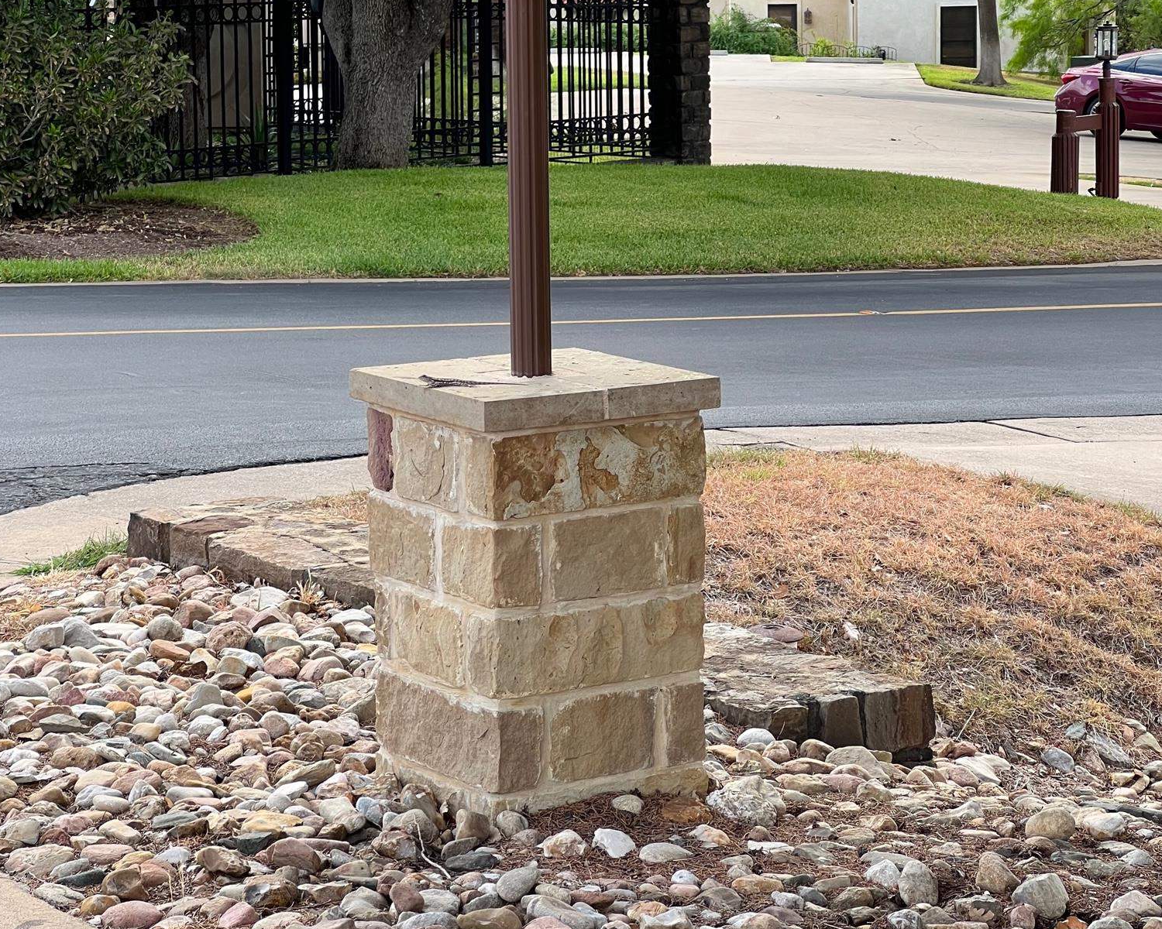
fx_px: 3473
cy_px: 265
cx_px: 580
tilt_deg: -4.6
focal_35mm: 101
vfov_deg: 15.2
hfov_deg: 19.0
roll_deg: +1.3
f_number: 2.8
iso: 32
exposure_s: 1/114
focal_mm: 9
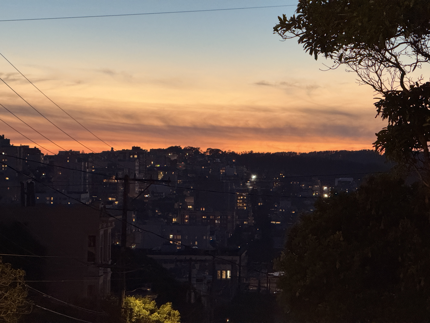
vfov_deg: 12.3
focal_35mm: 120
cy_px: 162
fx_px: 1491
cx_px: 215
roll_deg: -0.3
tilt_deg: +0.9
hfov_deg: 16.4
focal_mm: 15.66
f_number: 2.8
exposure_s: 1/40
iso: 500
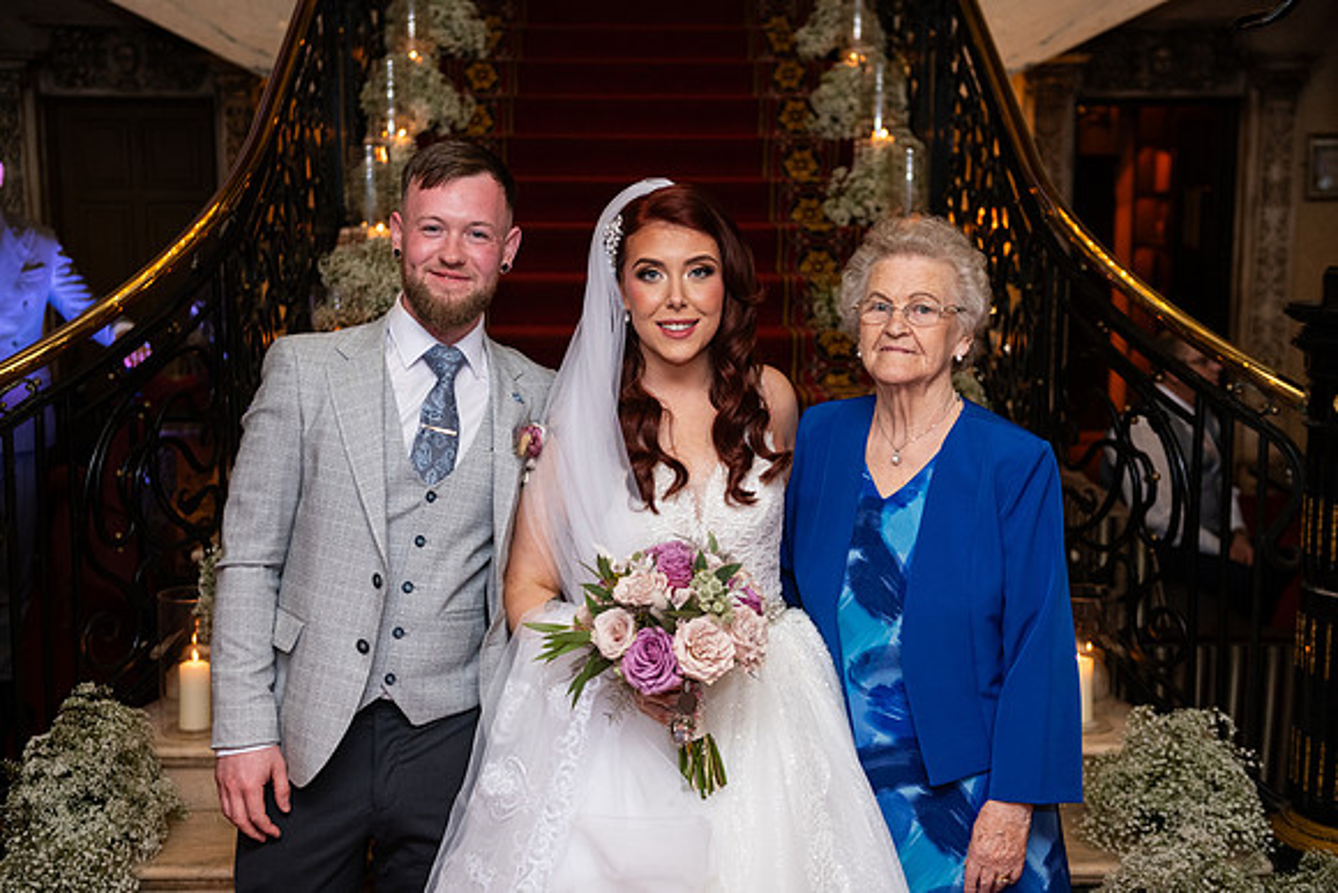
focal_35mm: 48
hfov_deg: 41.1
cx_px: 669
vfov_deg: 28.1
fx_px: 1784
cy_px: 446
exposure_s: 1/160
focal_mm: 48
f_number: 3.5
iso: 800
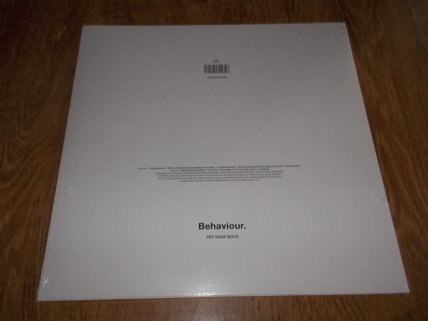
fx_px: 359
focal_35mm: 29
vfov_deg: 48.2
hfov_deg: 61.7
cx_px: 214
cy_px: 160
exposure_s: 1/30
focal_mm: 4.1
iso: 200
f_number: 3.3
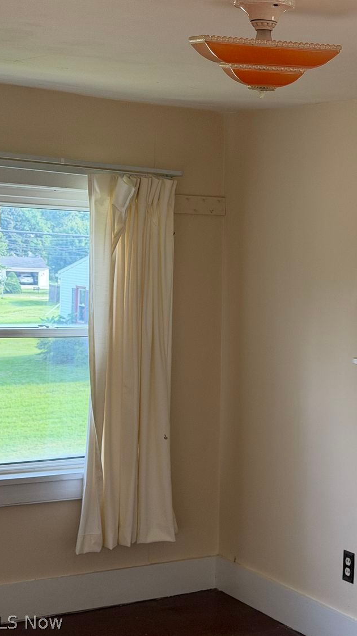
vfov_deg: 30.2
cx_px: 401
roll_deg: -1.4
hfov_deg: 16.6
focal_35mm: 70
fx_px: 1179
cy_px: 318
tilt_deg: -3.8
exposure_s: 1/177
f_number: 1.78
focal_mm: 6.76
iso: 125
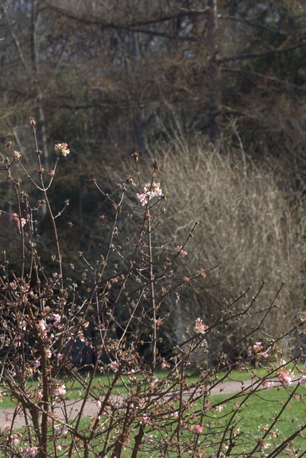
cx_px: 77
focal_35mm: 172
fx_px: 2192
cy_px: 364
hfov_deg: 8.0
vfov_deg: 11.9
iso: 100
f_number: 8
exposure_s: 1/100
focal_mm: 100
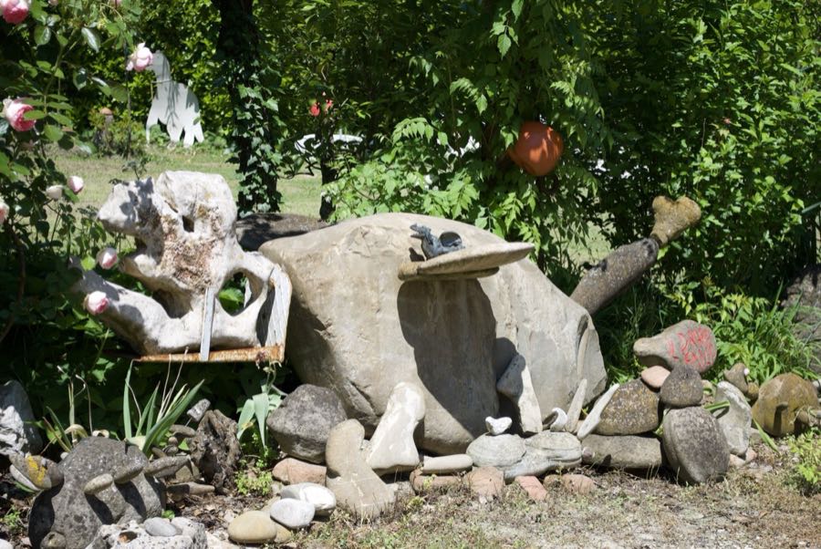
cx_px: 410
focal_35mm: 82
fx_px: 1883
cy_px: 274
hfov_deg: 24.6
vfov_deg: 16.6
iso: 100
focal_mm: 55
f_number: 5.6
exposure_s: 1/320
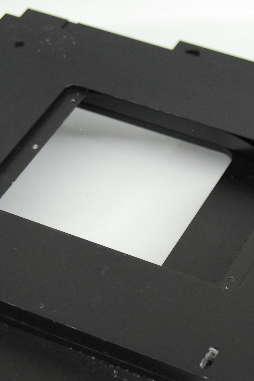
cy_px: 264
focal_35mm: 117
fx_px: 1239
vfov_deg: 17.4
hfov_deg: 11.7
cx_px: 194
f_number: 3.2
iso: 800
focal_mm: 35
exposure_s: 1/125
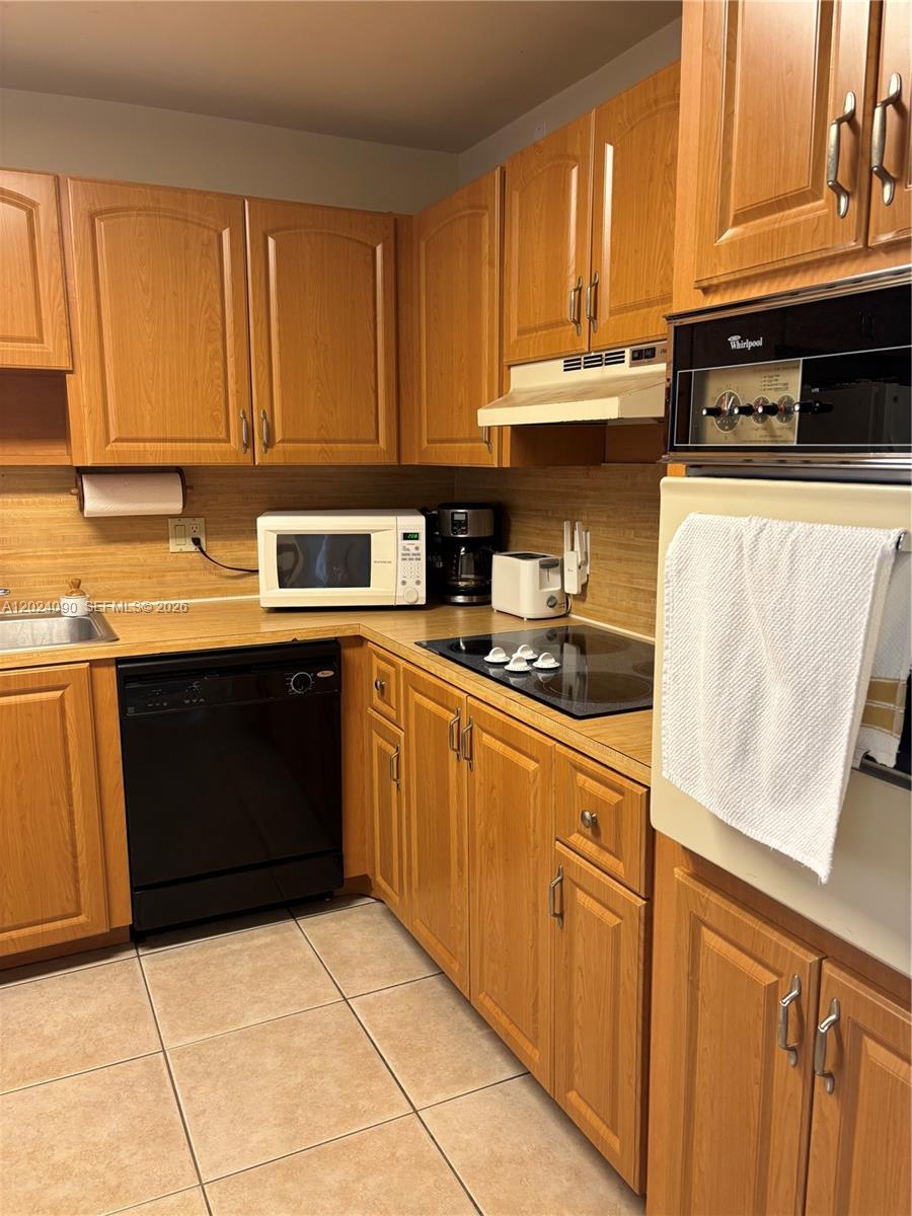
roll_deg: -1.1
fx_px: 913
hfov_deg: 53.1
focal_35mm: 26
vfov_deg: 67.3
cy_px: 608
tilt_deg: -10.6
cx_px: 456
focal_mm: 5.96
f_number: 1.6
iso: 160
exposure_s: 1/60
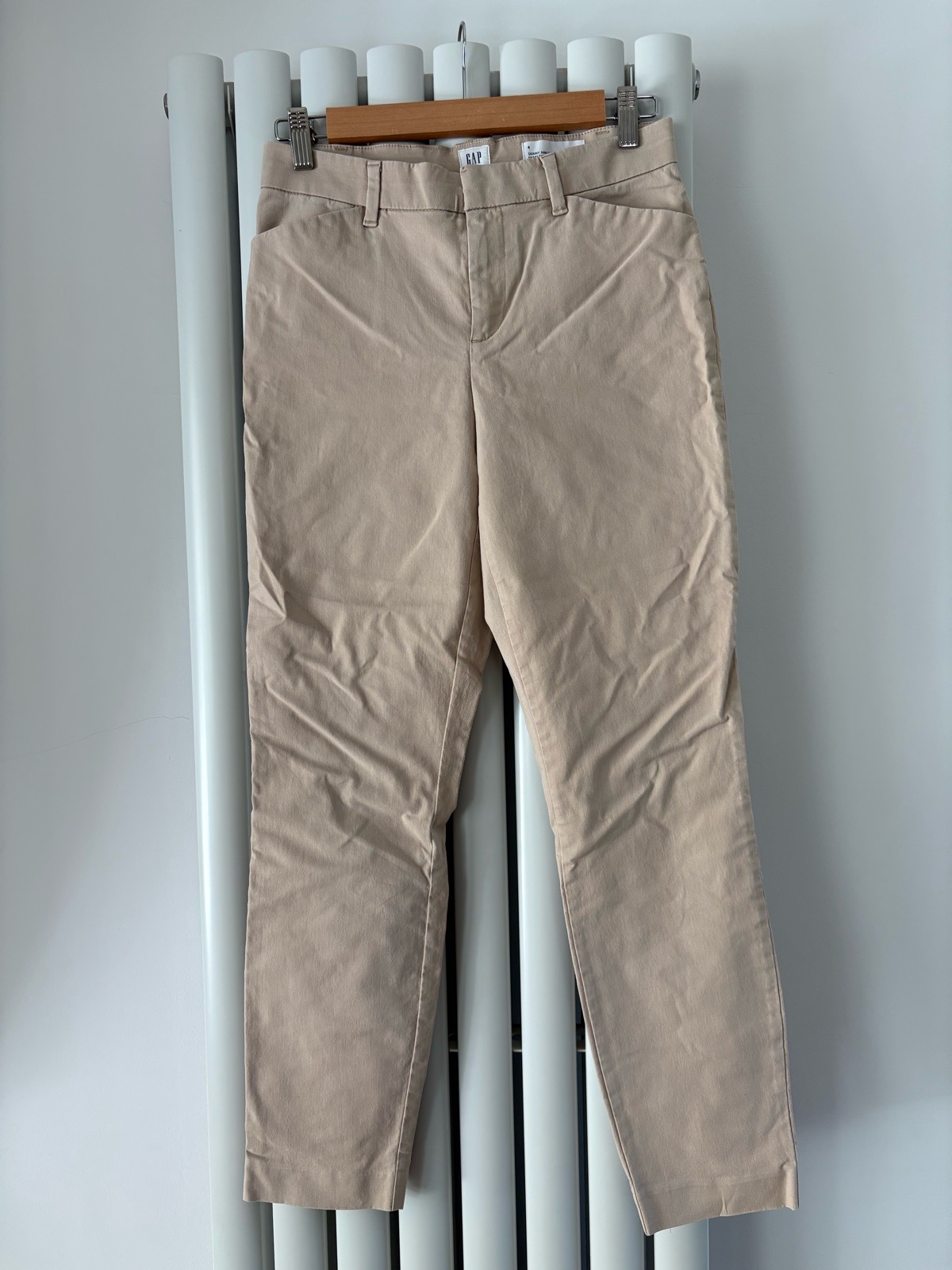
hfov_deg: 53.1
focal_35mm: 26
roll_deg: +1.2
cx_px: 476
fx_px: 953
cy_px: 635
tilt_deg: -1.3
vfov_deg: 67.3
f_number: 1.6
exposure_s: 1/122
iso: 100
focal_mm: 5.96
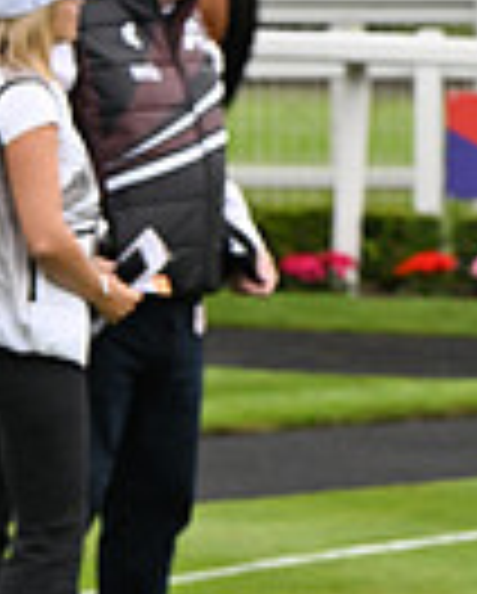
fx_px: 5951
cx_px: 1296
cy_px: -191
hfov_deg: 4.5
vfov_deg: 5.7
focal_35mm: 338
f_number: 4.5
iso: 800
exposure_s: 1/1000
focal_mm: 82
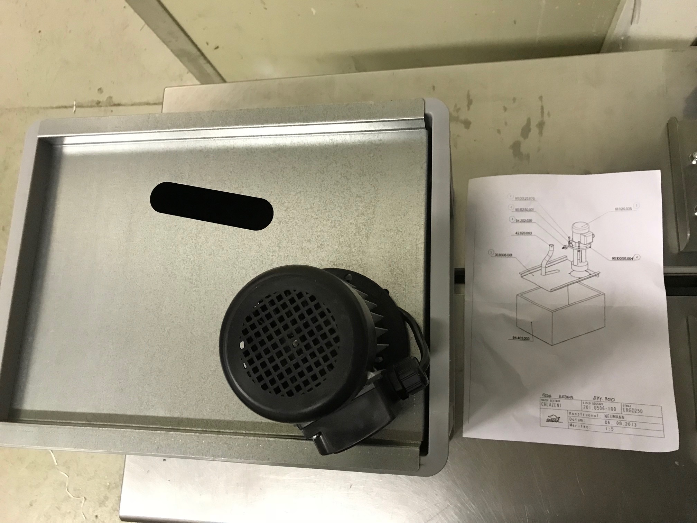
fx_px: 564
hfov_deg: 63.4
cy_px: 262
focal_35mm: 28
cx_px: 348
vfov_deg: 49.7
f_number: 1.8
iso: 100
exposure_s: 1/17
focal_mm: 3.99
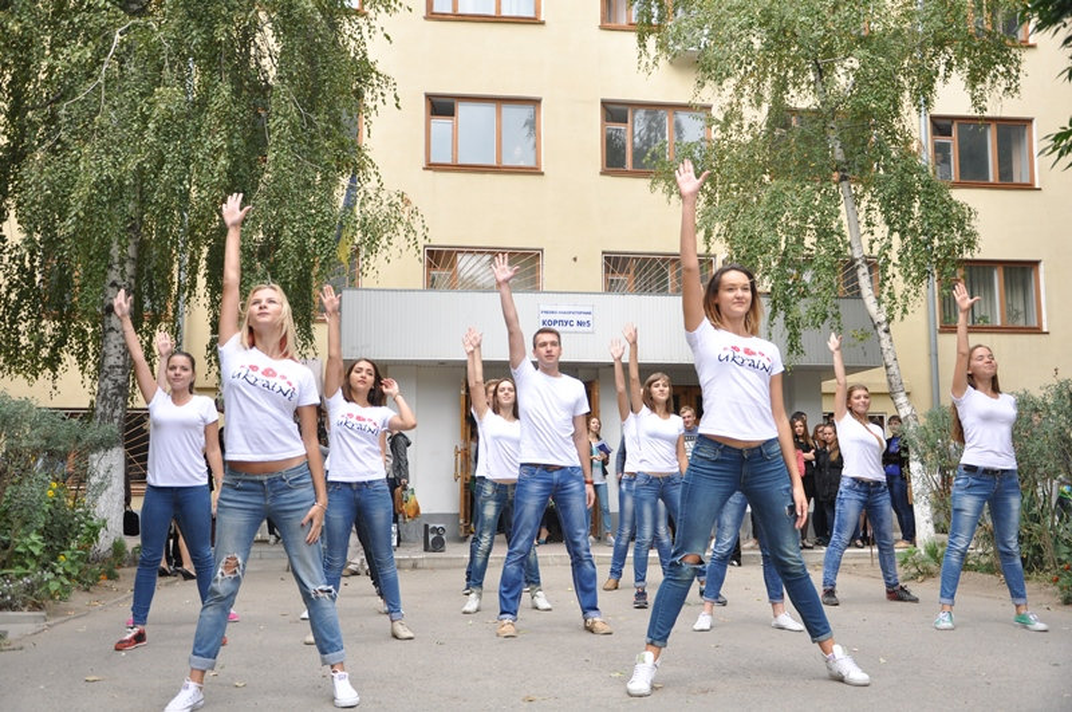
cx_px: 536
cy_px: 356
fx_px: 1115
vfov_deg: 35.4
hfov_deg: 51.3
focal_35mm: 38
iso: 400
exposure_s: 1/500
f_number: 4
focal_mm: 25
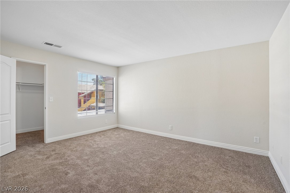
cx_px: 145
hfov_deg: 96.8
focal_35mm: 16
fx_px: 129
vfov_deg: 73.7
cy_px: 96
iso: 400
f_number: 8
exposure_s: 1/25
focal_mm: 16
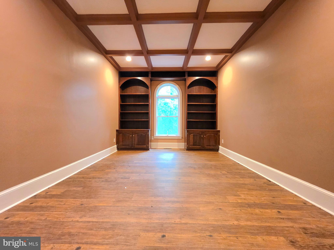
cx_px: 167
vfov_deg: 89.9
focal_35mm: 13
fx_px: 125
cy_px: 125
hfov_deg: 106.2
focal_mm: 2.2
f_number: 1.9
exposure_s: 1/60.2
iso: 640
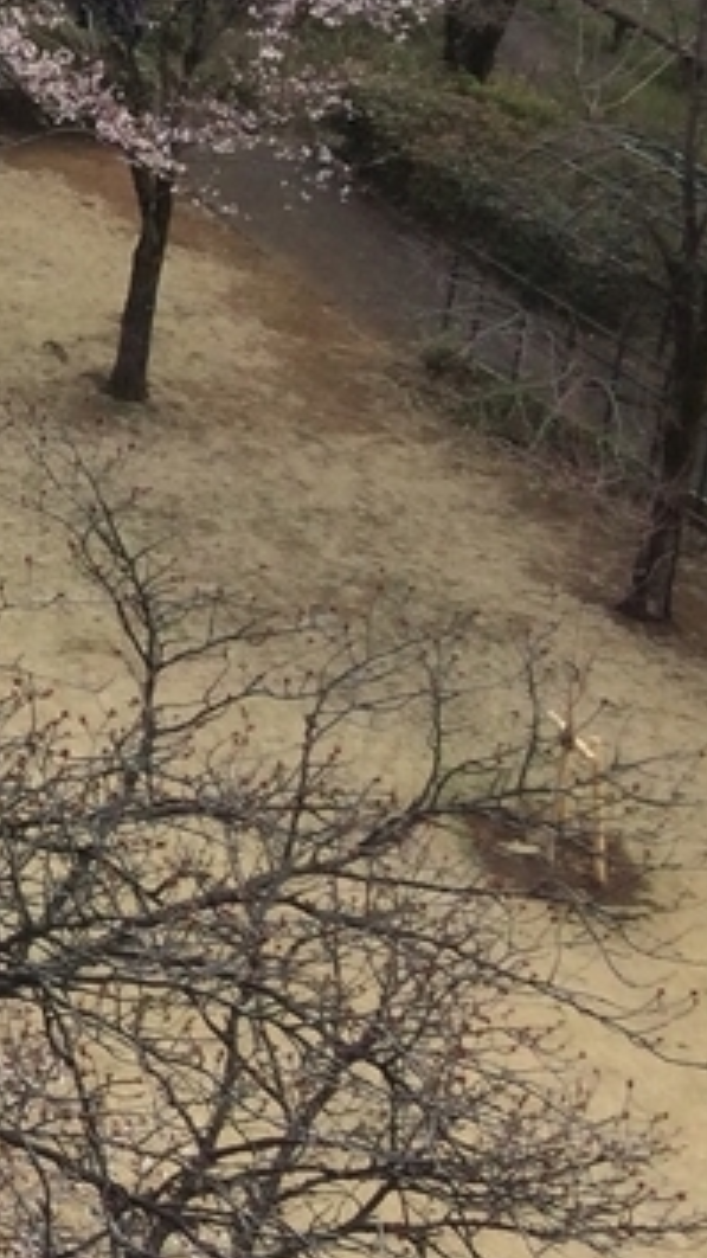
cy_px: -235
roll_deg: -0.8
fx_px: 3568
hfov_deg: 9.2
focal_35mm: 107
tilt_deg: -20.8
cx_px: -1361
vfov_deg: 18.9
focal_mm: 4.15
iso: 32
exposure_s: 1/1244
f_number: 2.2
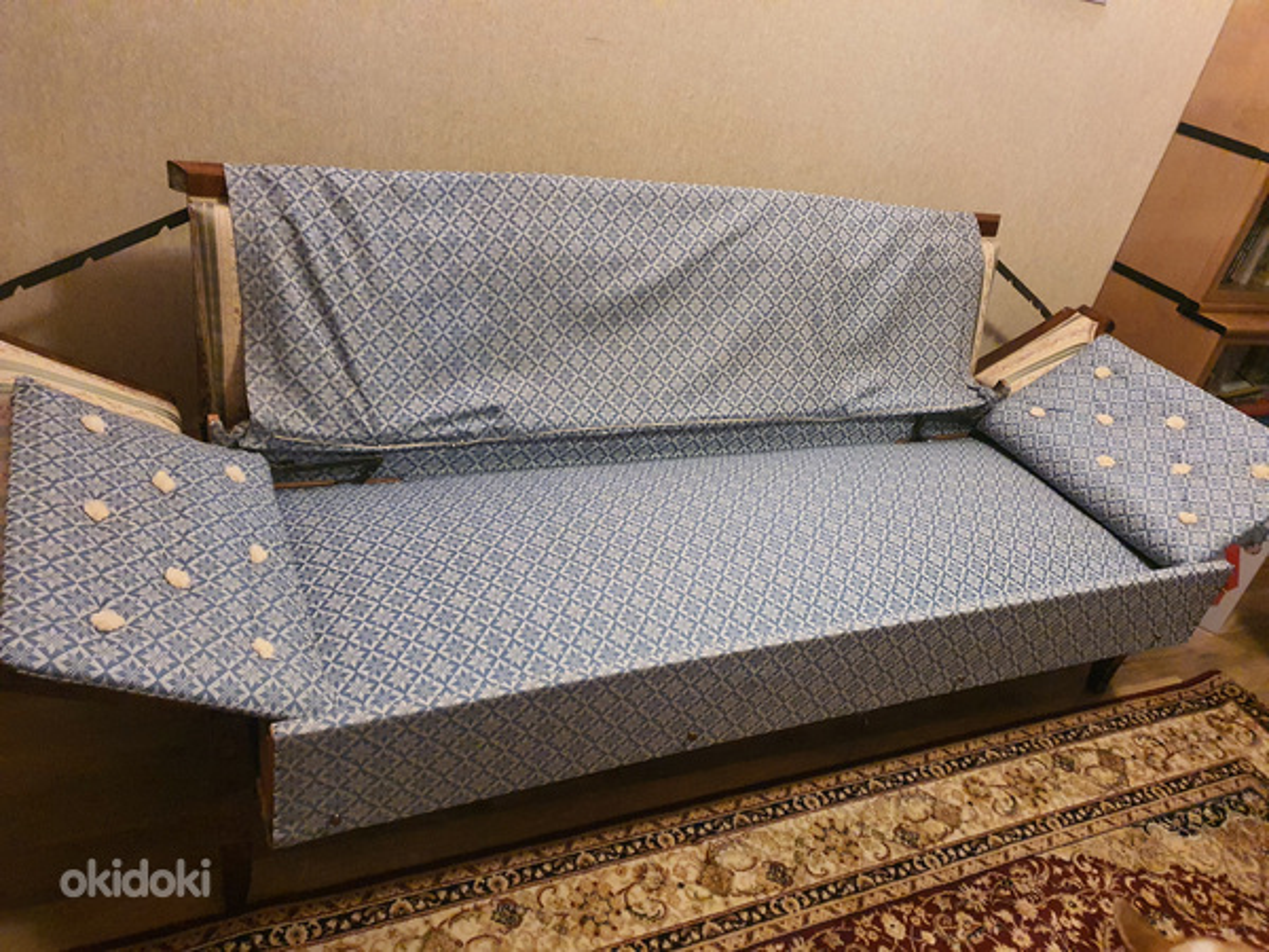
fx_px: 953
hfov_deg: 67.3
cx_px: 634
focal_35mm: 26
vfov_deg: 53.1
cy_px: 476
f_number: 1.5
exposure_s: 1/50
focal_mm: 4.3
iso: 640
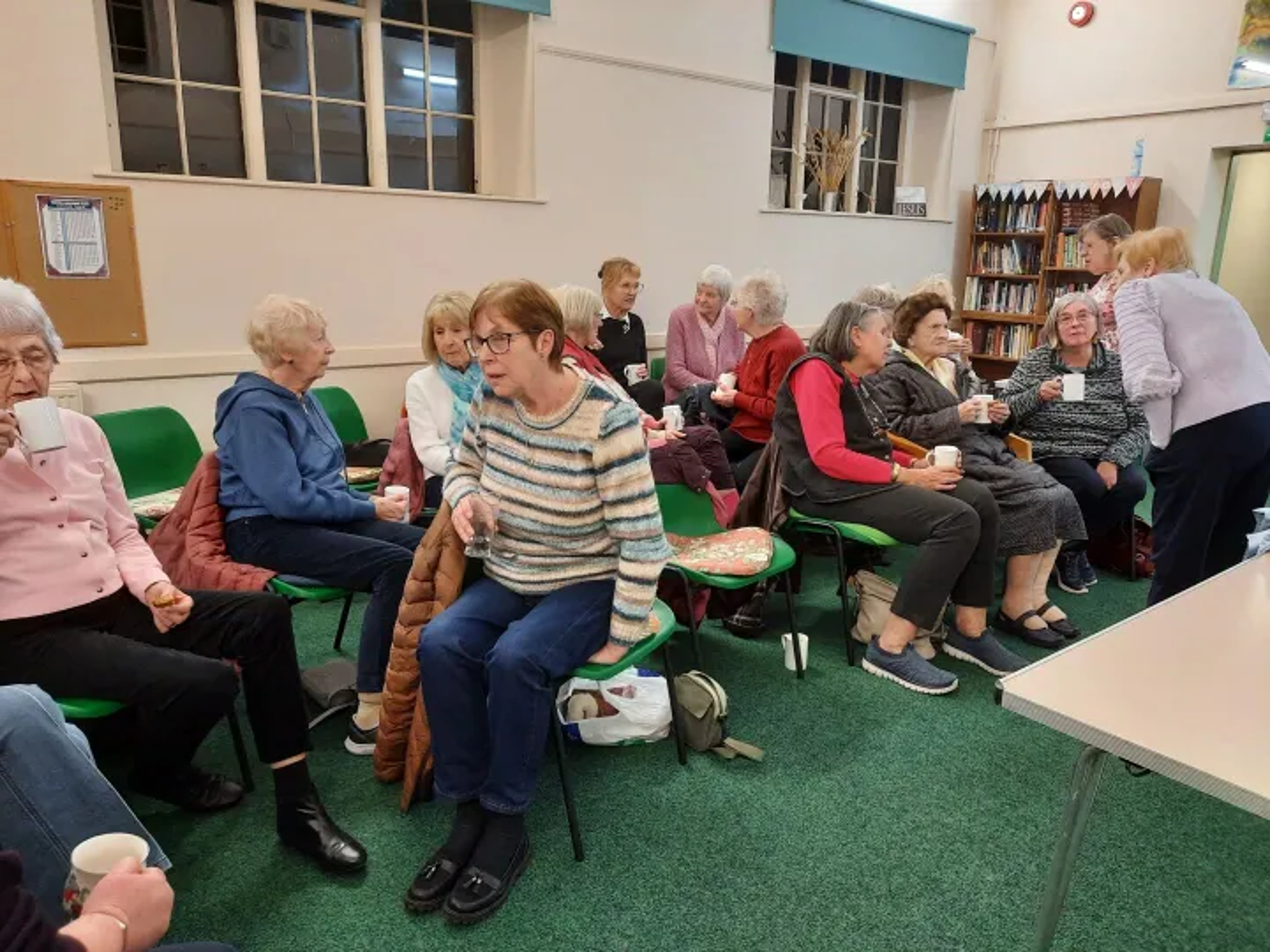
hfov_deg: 69.4
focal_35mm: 25
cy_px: 476
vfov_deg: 54.9
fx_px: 917
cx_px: 635
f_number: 2
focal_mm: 4.6
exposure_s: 1/50
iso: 320
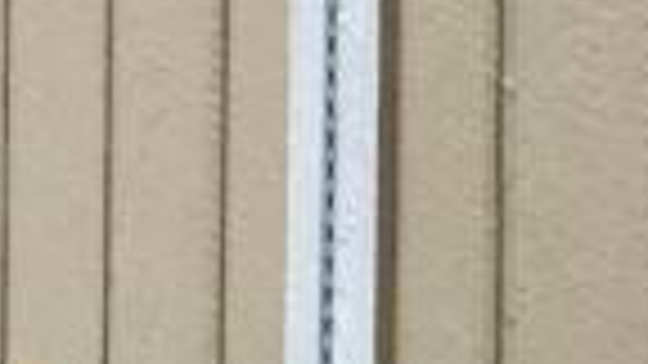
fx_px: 3849
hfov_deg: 7.8
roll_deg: -0.6
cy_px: -935
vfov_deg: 5.0
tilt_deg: -0.5
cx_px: -1516
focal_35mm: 224
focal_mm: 4.15
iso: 25
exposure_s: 1/120
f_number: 2.2
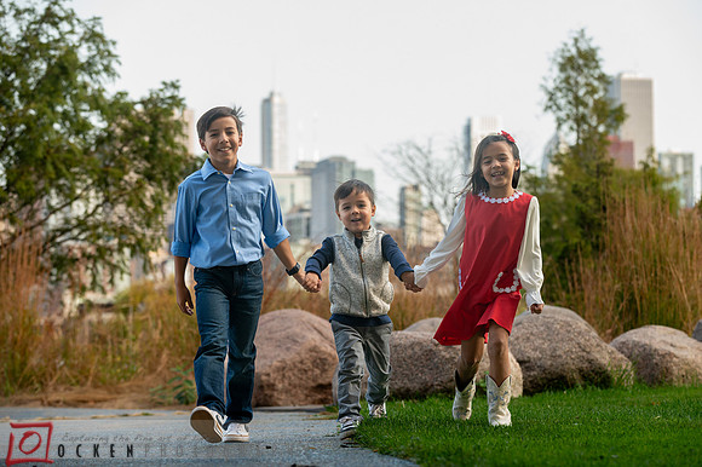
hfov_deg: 18.0
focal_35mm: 114
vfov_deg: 12.0
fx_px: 2221
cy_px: 243
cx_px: 379
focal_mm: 105
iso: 400
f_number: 4
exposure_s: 1/400
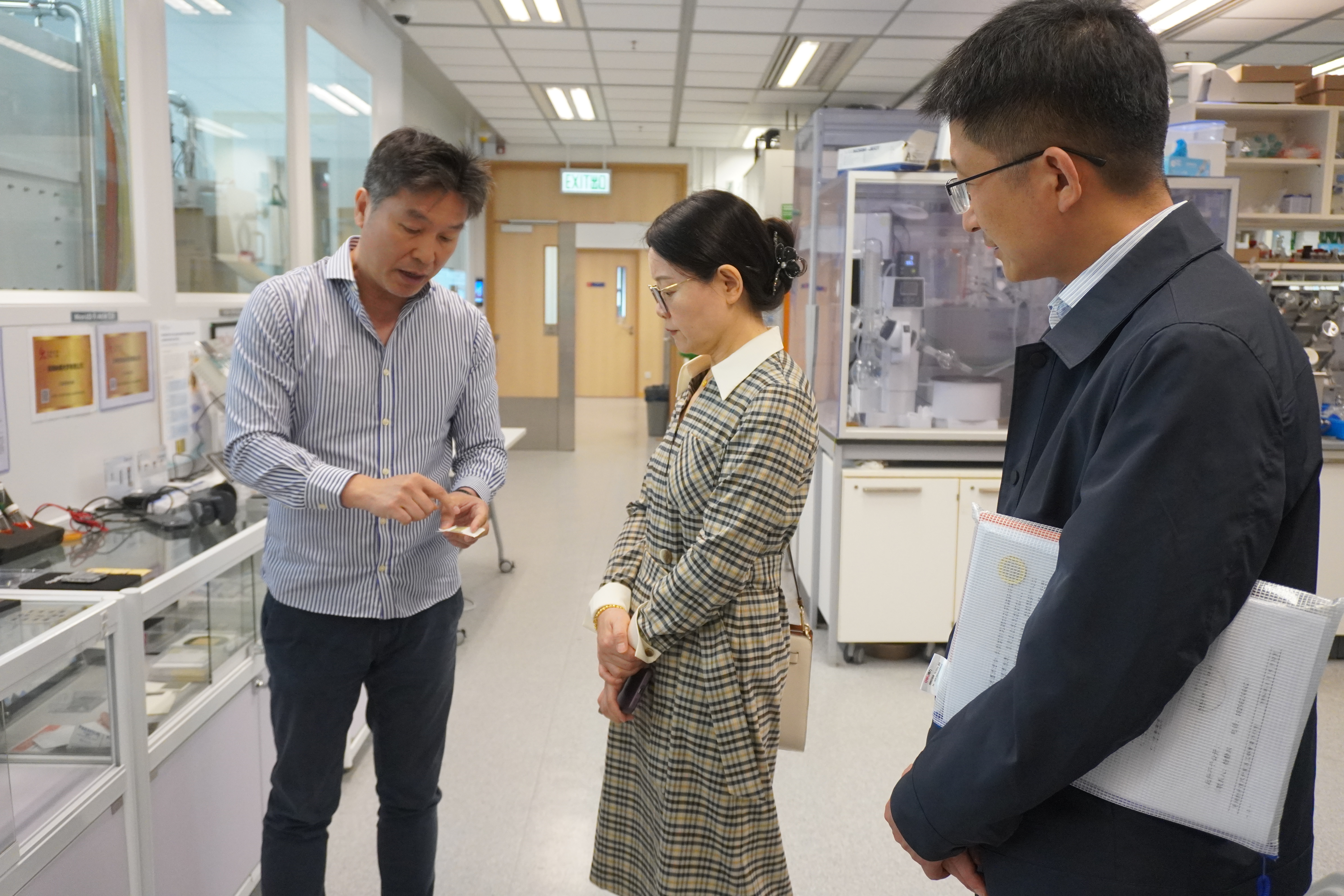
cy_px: 448
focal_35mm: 30
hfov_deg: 61.9
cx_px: 672
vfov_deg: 43.6
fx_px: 1120
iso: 2500
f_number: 4
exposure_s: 1/160
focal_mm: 20
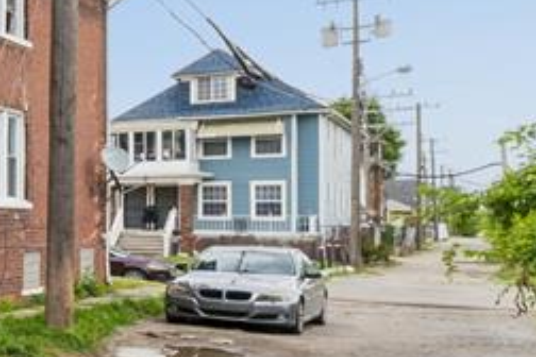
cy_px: 261
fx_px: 849
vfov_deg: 23.6
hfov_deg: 19.4
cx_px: -534
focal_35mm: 57
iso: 100
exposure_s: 1/8
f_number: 22
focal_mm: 14
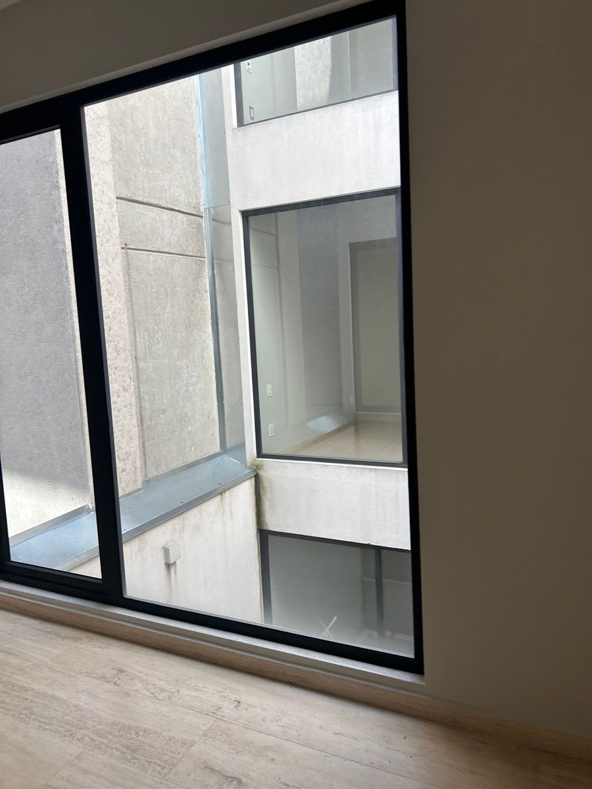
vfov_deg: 67.3
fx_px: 593
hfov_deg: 53.1
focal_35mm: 26
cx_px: 296
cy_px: 394
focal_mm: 5.7
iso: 32
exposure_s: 1/123
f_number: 1.5
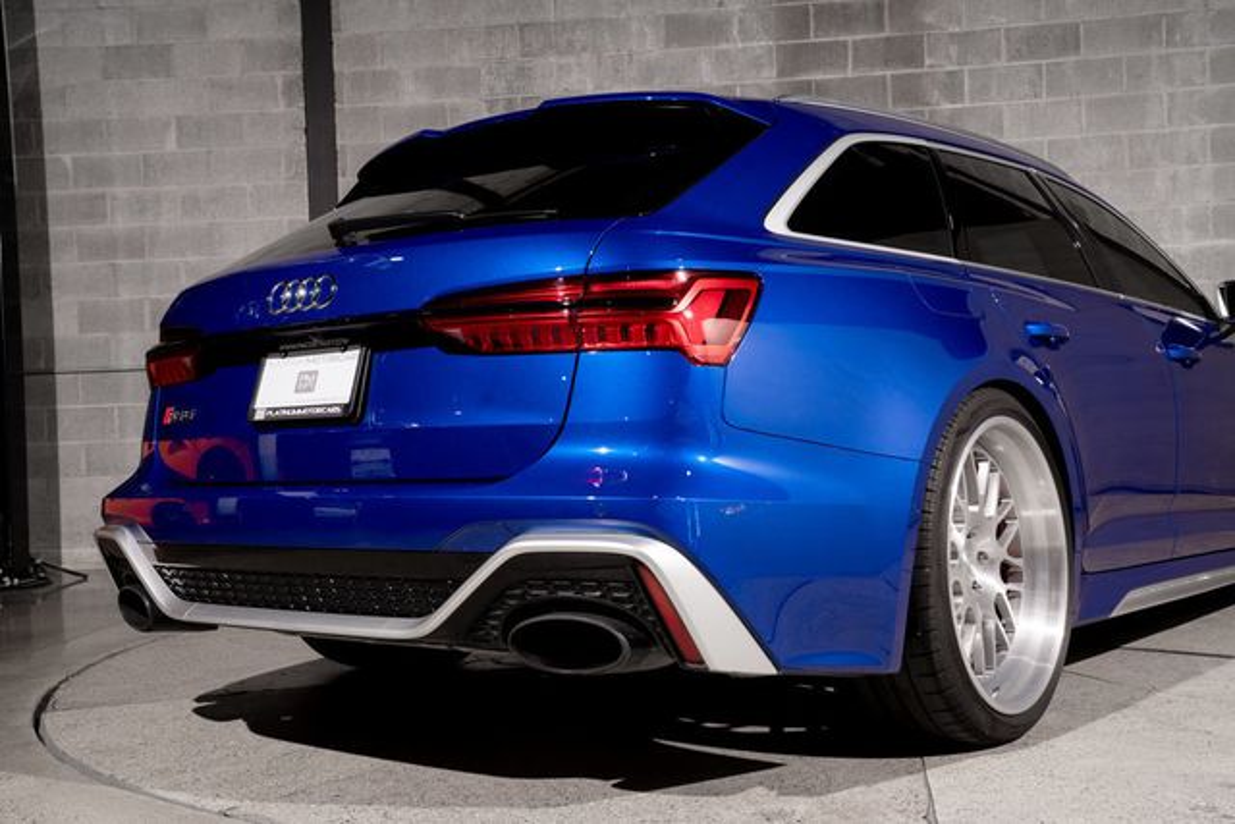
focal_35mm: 40
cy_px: 412
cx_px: 618
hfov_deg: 48.4
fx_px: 1372
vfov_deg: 33.4
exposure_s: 1/160
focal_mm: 40
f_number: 8
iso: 250
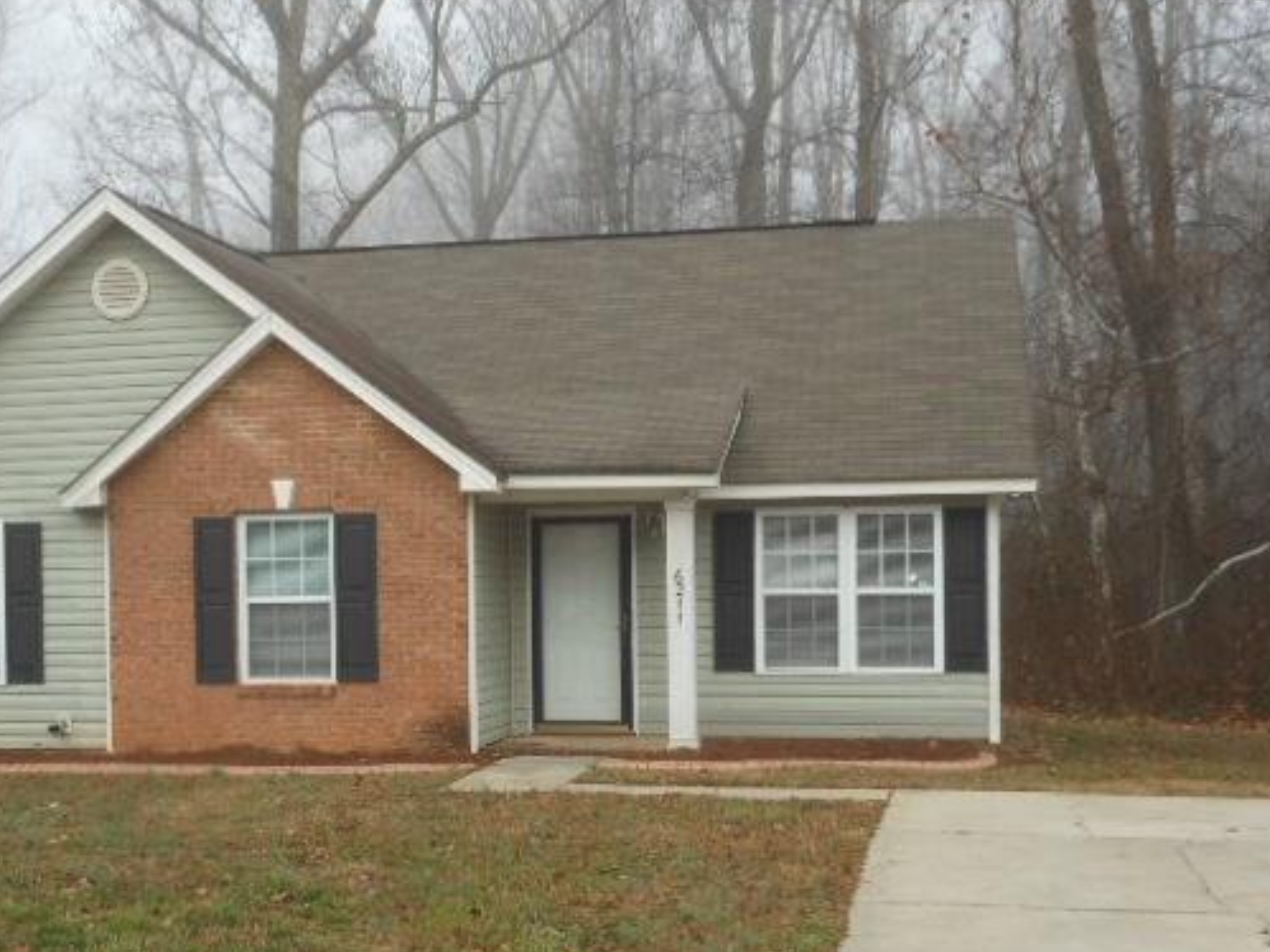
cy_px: 578
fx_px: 1834
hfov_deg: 38.1
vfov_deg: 29.0
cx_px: 514
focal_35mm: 50
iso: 80
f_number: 4.3
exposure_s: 1/125
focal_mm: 6.9
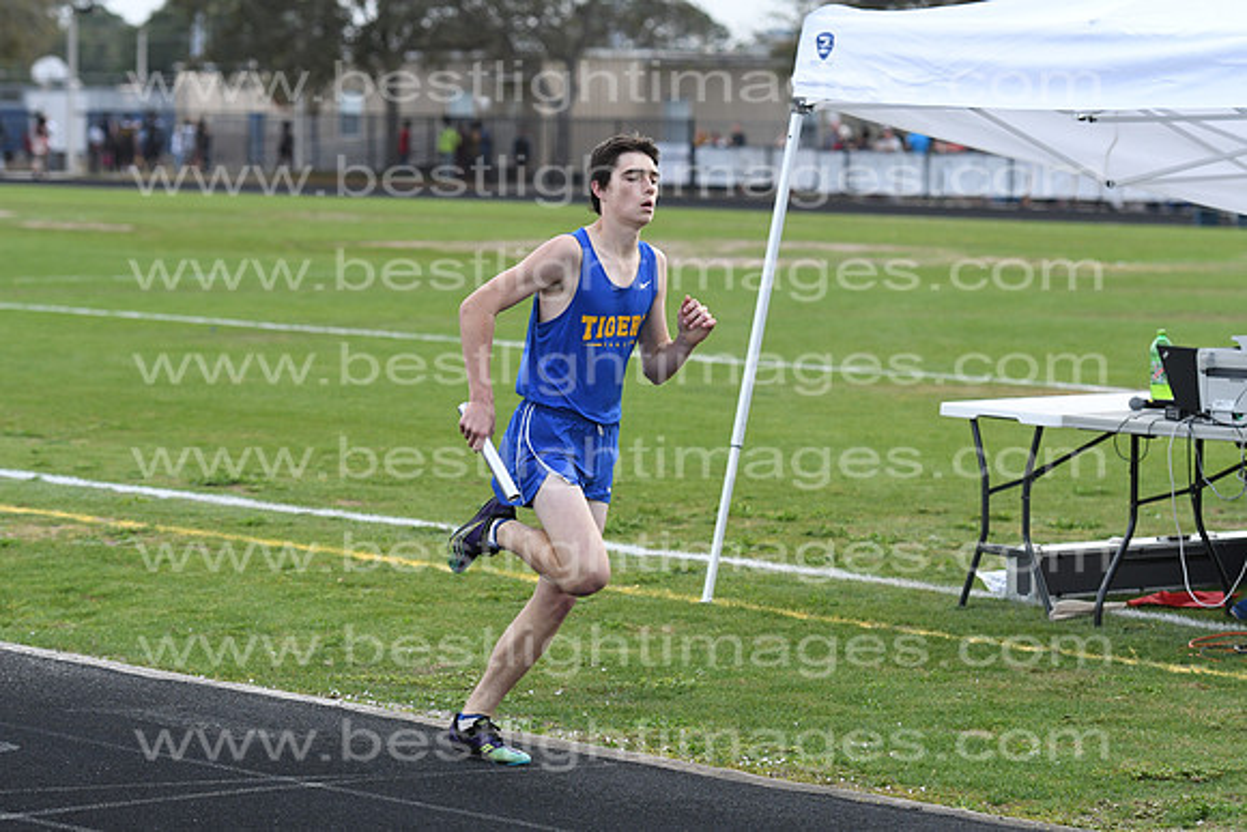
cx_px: 624
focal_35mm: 158
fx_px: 5457
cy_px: 416
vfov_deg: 8.7
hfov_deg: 13.0
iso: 800
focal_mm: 105
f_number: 4
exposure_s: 1/2000
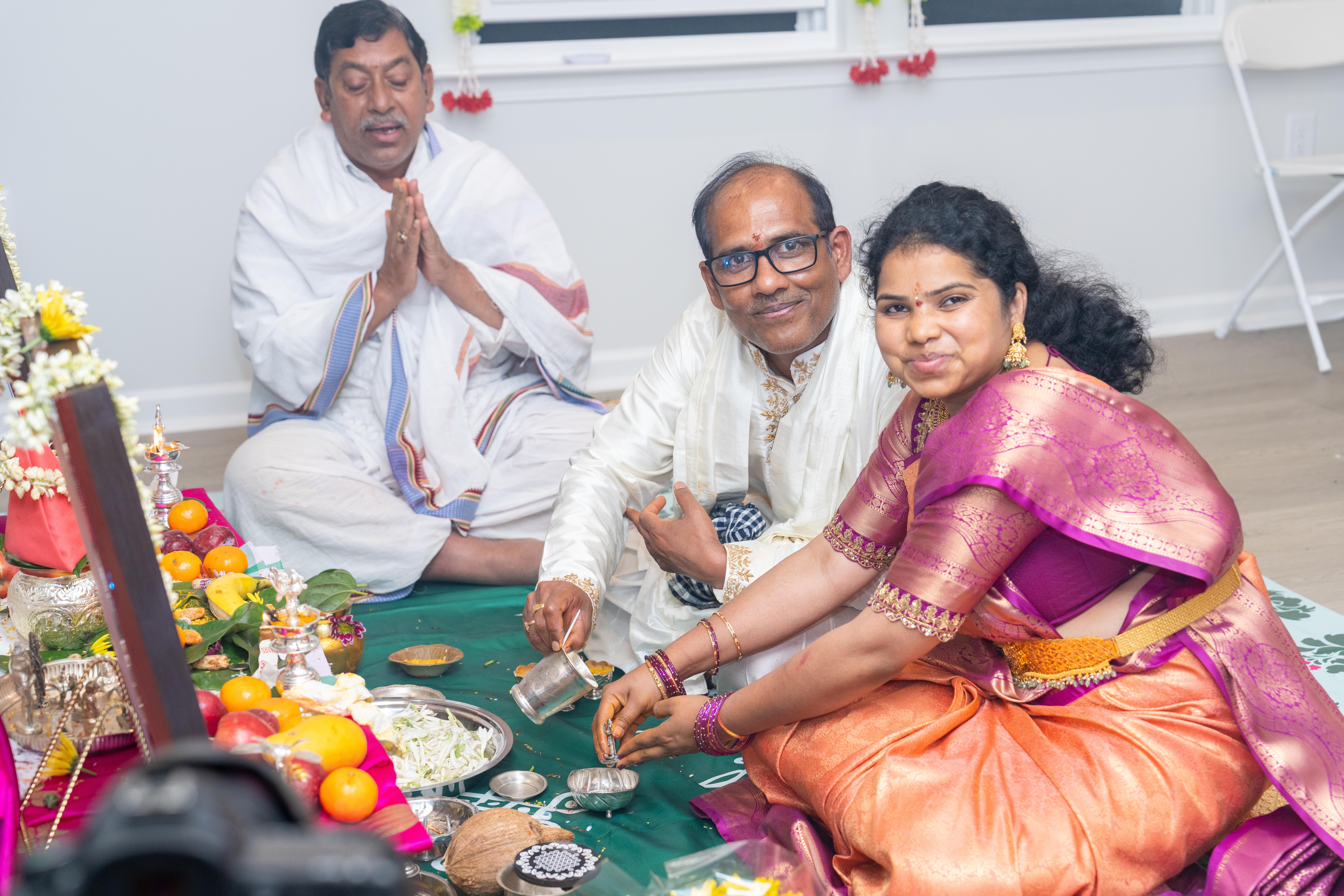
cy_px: 448
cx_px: 672
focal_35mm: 57
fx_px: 2128
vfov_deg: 23.8
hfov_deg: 35.1
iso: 1000
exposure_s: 1/200
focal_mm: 57
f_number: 4
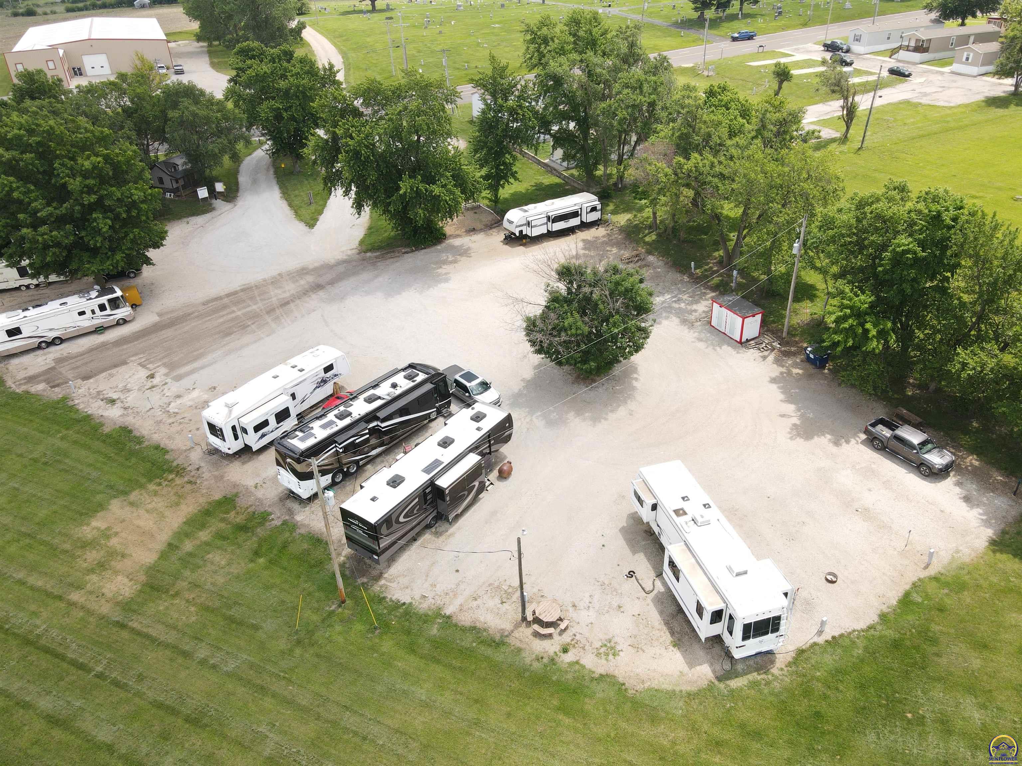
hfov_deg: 71.6
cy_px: 383
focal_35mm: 24
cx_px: 511
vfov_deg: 56.8
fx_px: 709
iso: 100
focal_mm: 4.5
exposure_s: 1/15
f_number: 2.8
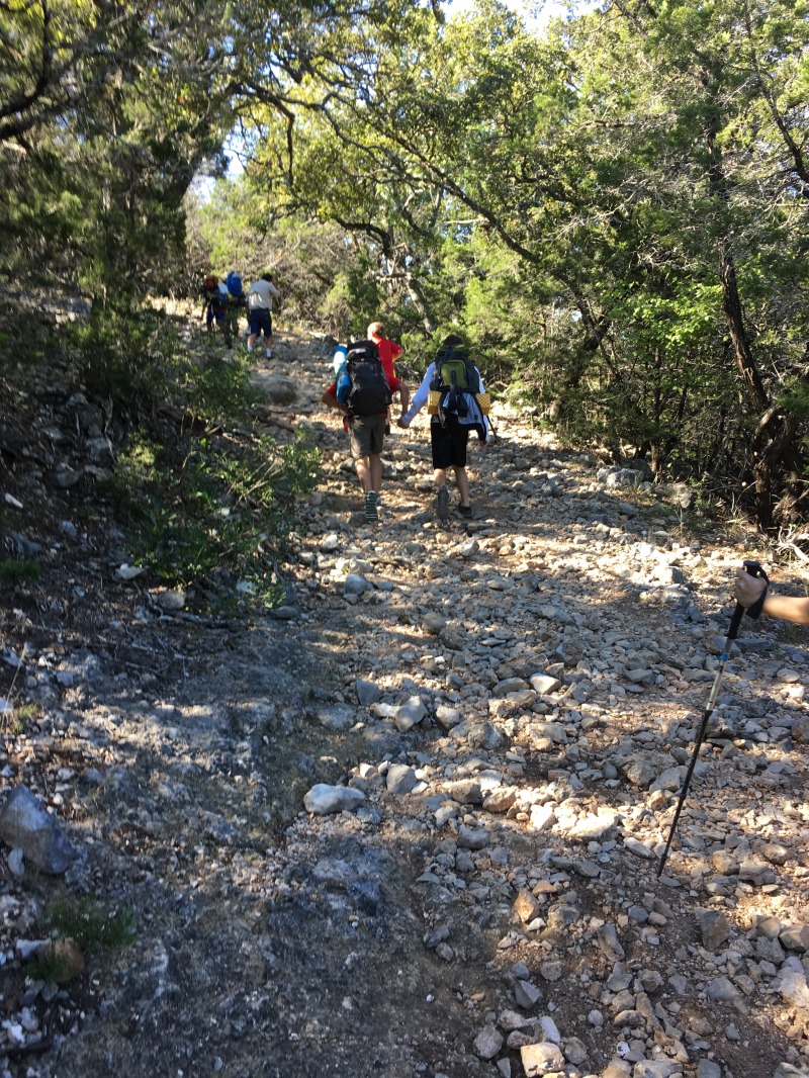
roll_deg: +4.4
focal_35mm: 29
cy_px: 539
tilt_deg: -4.5
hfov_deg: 48.2
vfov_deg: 61.6
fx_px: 903
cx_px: 404
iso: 25
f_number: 2.2
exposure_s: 1/125
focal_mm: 4.15
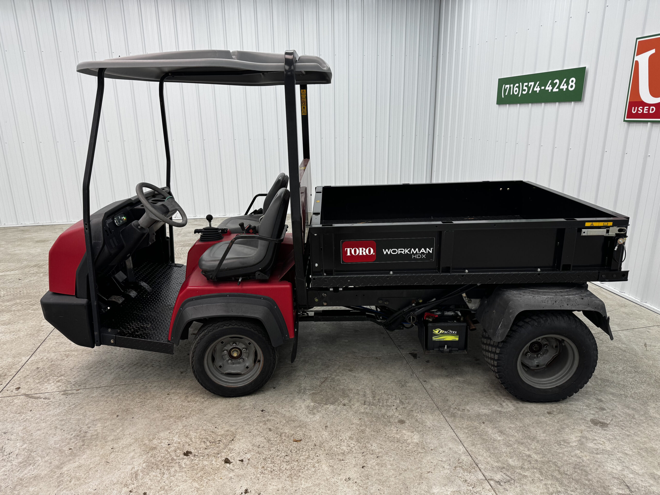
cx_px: 330
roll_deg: +0.2
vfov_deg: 56.8
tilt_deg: -16.5
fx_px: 458
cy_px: 248
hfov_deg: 71.6
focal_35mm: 24
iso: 100
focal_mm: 6.76
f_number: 1.78
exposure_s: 1/120
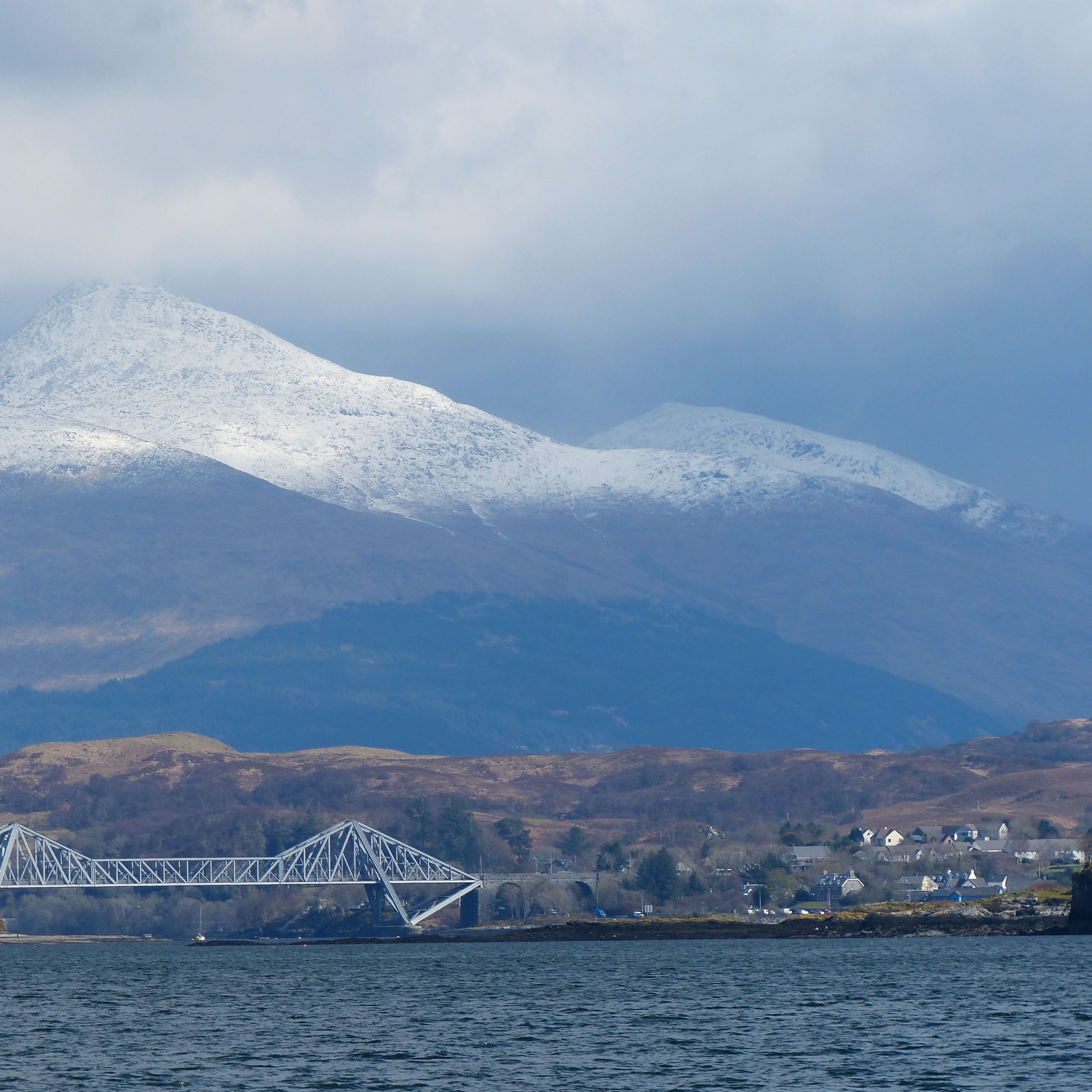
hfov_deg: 5.0
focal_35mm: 351
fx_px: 12527
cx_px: 375
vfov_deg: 5.0
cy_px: 545
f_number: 4
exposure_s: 1/1300
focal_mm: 53.4
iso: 100
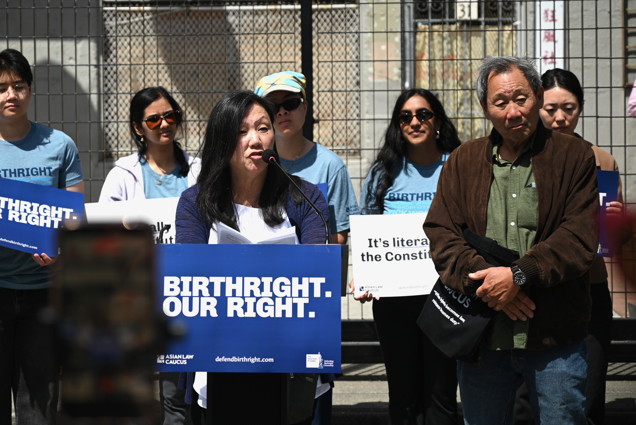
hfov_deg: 28.8
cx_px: 318
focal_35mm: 70
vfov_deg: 19.5
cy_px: 212
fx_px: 1237
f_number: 4
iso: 100
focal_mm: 70
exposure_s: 1/500
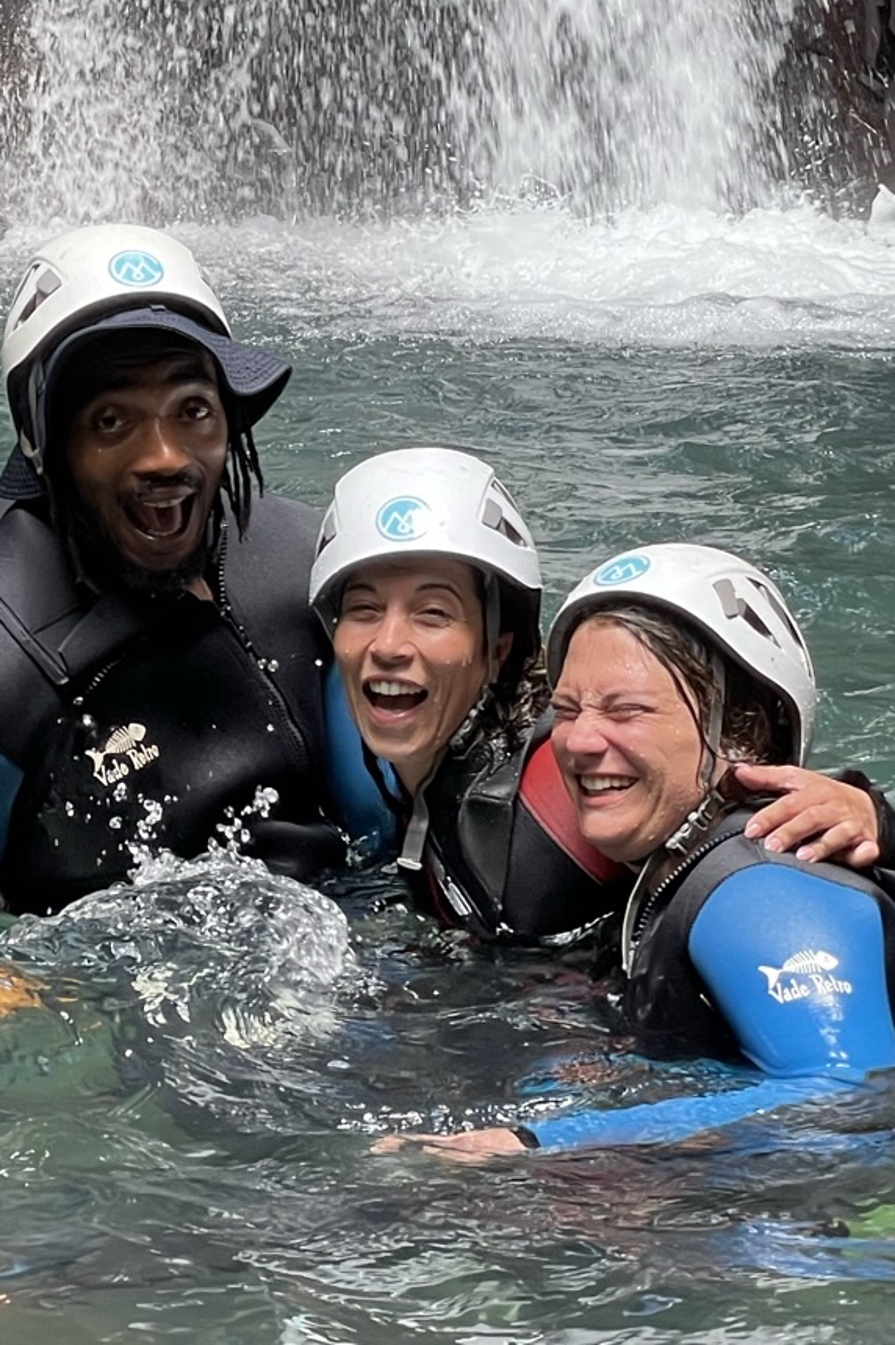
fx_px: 4814
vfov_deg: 15.6
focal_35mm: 129
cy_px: 27
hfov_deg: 10.5
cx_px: 38
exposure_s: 1/99
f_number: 2
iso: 32
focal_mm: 6
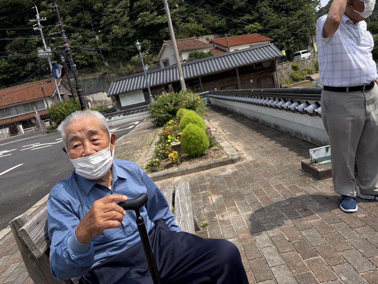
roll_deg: +13.6
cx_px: 189
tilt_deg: -9.8
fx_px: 284
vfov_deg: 53.1
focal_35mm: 26
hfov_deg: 67.3
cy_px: 142
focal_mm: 5.96
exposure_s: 1/5814
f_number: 1.6
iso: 50
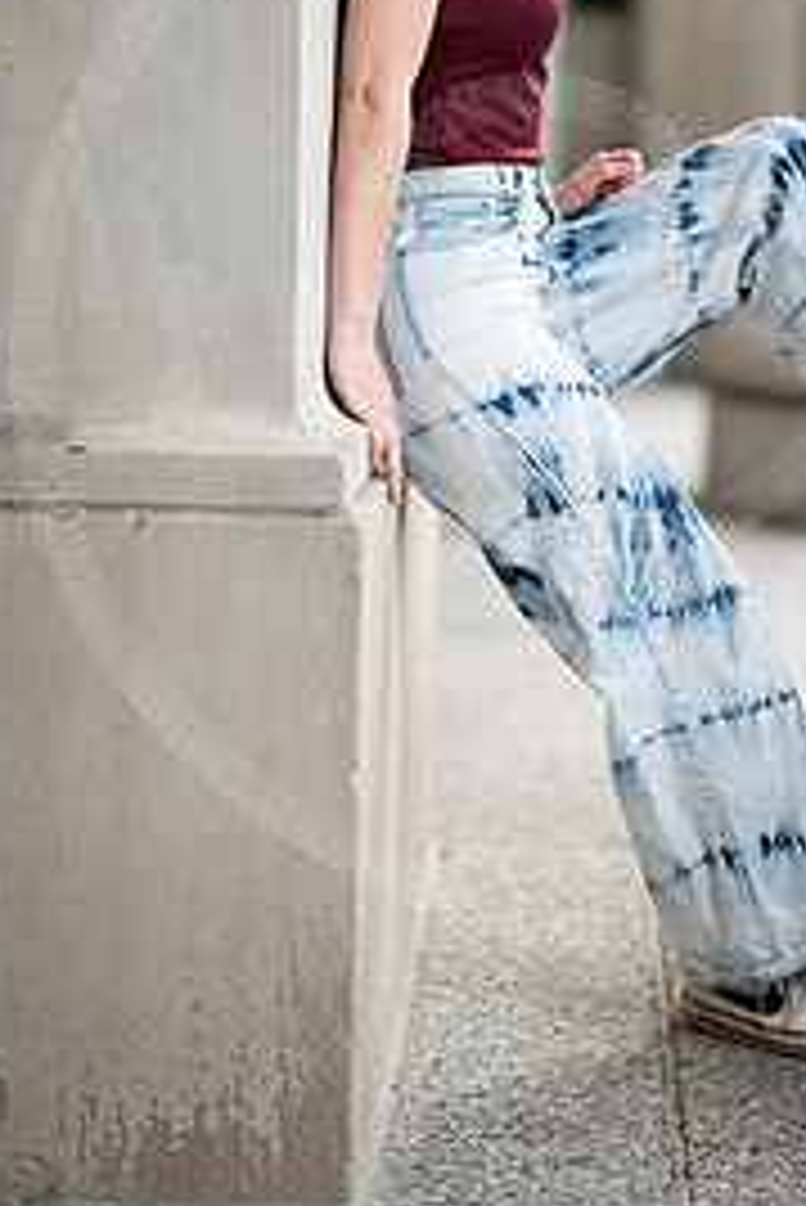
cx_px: 617
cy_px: 369
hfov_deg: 16.2
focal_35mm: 84
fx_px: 2817
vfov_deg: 24.0
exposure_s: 1/640
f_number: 1.2
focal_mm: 50
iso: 100
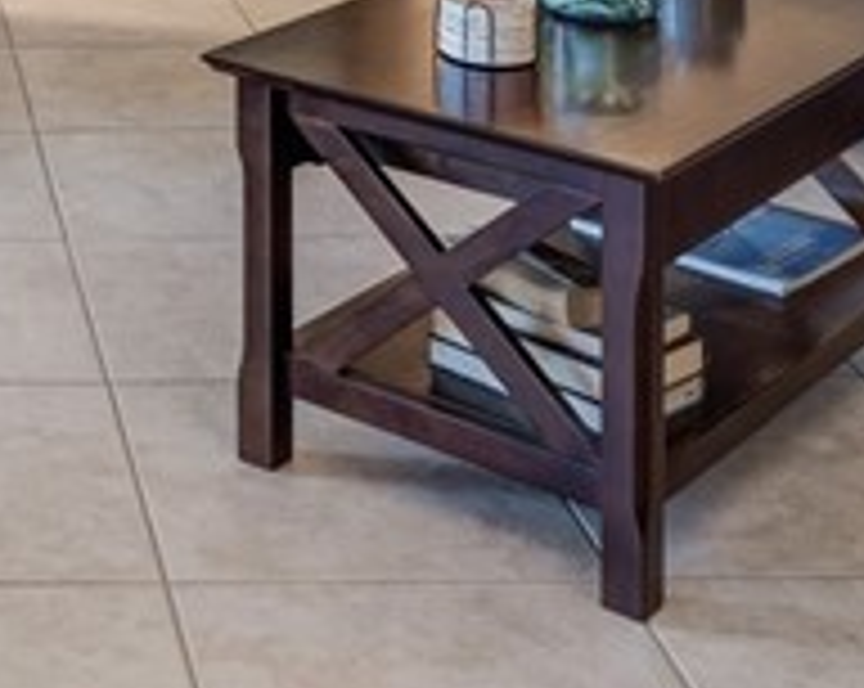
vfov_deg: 15.1
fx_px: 2170
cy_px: -636
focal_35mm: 85
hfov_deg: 20.9
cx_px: -196
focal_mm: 16
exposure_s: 1/3.33
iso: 200
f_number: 9
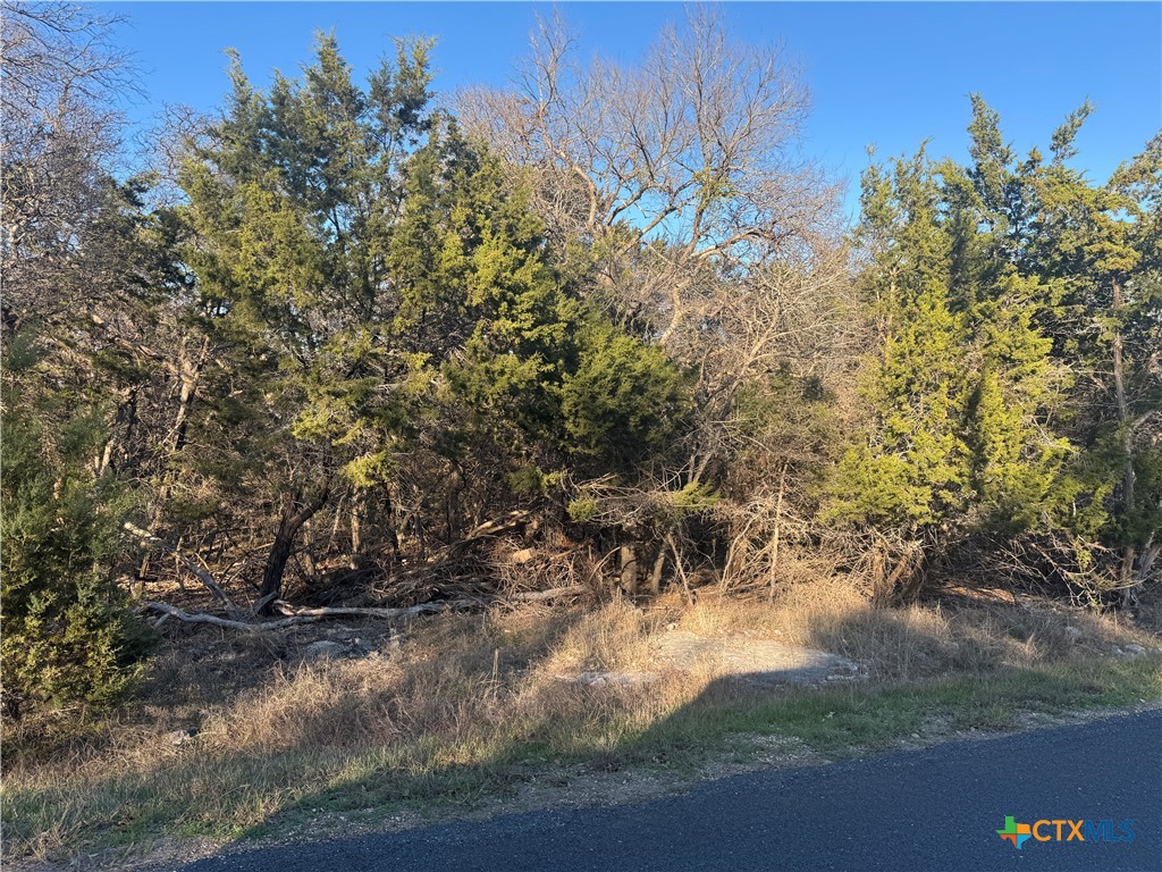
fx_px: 806
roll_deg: -0.7
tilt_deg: -0.5
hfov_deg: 71.6
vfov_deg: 56.8
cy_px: 436
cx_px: 581
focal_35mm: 24
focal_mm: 6.76
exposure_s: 1/995
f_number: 1.78
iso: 80
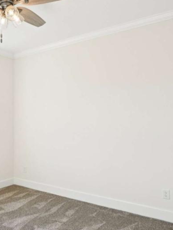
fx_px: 206
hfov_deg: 41.6
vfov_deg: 58.3
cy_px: 124
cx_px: 15
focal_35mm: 31
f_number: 8
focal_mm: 14
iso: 320
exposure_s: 1/100
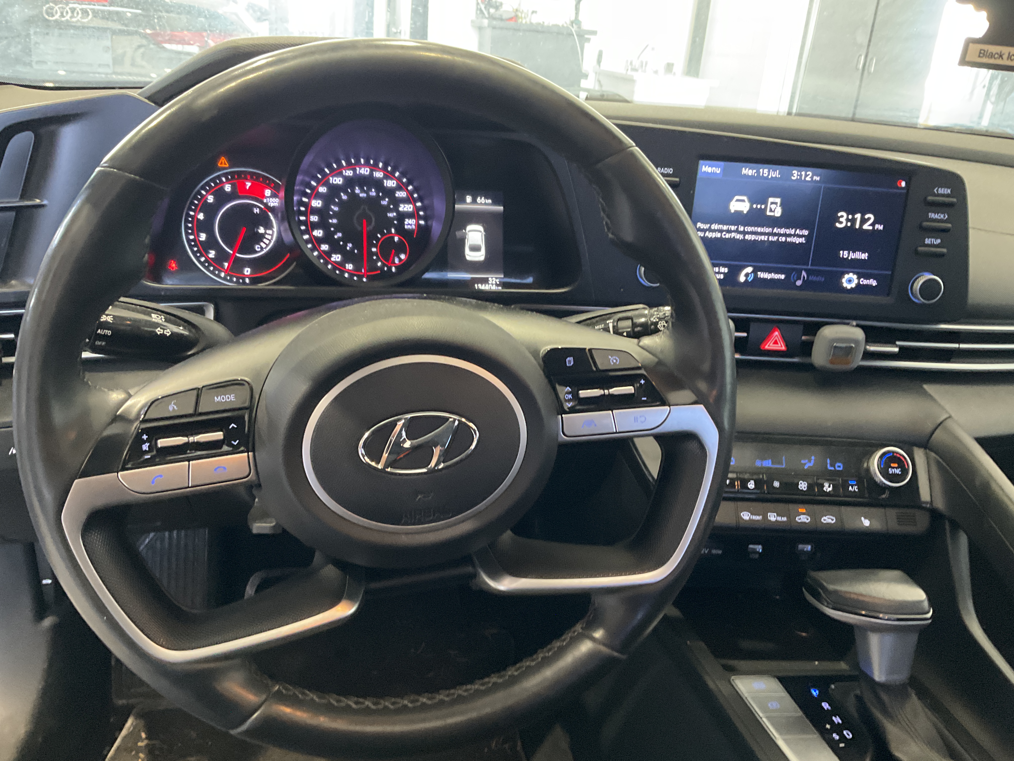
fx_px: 849
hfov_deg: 61.7
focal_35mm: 29
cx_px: 507
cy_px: 380
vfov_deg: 48.2
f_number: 1.8
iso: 320
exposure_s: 1/37
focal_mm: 3
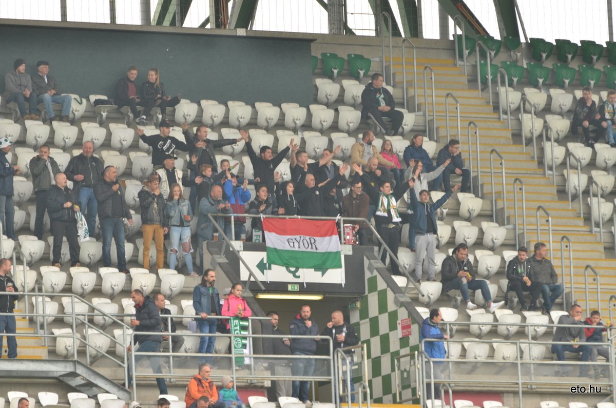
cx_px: 308
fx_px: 6148
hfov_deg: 5.7
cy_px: 204
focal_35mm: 360
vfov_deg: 3.8
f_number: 6.3
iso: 500
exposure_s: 1/250
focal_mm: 240
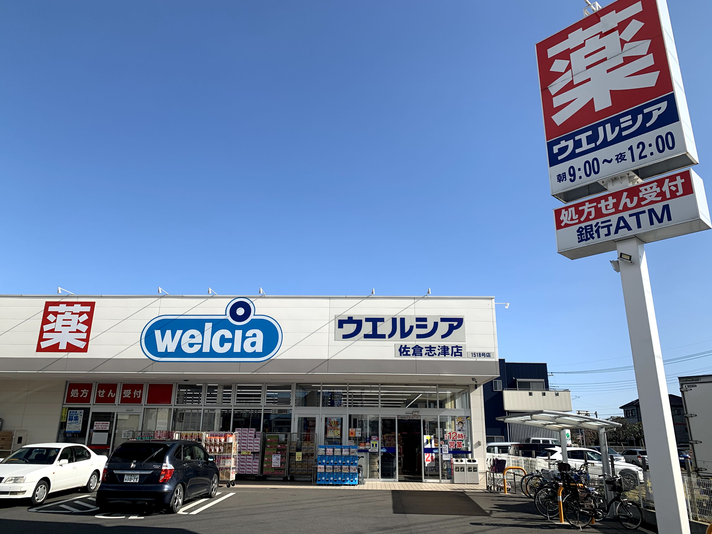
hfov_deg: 67.3
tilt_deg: +17.3
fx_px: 535
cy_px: 267
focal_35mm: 26
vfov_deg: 53.1
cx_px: 356
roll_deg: +0.0
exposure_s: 1/2421
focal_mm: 4.25
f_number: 1.8
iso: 25
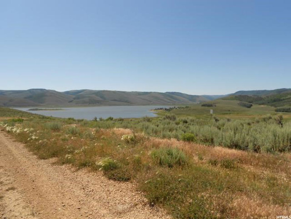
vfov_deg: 53.1
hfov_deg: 67.3
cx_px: 146
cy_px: 110
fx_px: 219
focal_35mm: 26
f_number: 3.2
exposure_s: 1/1250
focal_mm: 4.6
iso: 80
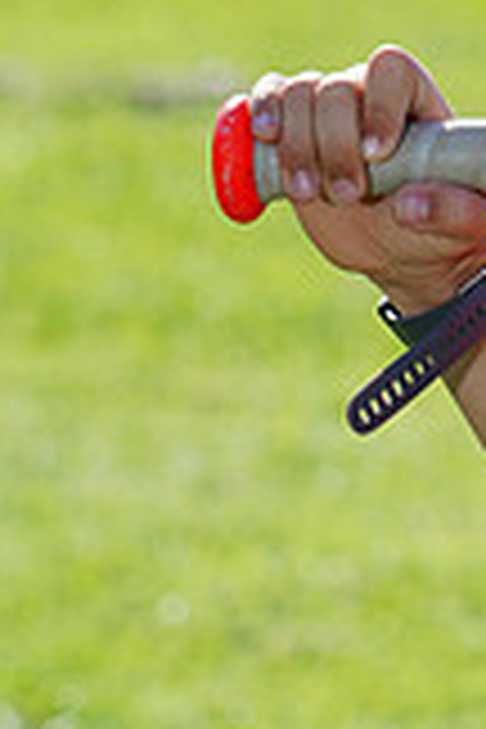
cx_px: 1278
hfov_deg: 1.9
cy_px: 119
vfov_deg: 2.9
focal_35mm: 705
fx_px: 14275
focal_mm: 197
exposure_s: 1/200
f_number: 10
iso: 200
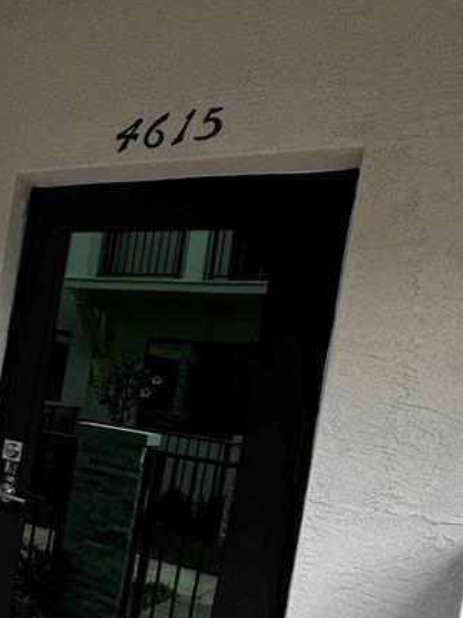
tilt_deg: +0.3
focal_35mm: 39
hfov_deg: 28.5
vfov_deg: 47.6
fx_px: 696
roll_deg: -8.6
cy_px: 376
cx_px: -173
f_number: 2.2
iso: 40
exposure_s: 1/450
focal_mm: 2.22
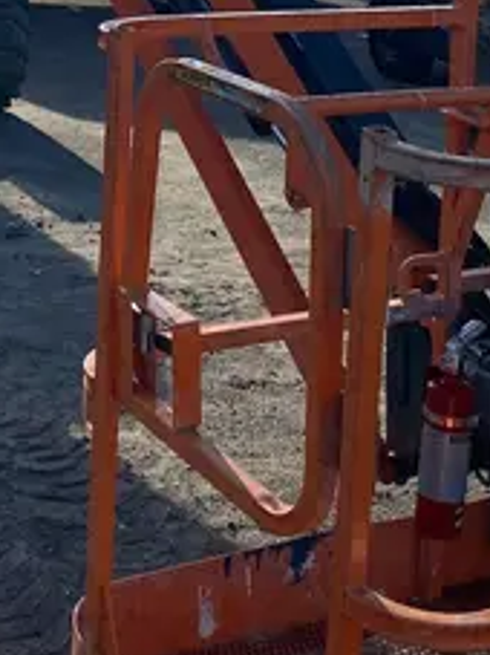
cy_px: -100
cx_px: 141
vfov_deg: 21.8
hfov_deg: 17.5
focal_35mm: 84
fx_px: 1587
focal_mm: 4.25
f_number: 1.8
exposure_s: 1/6757
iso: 32
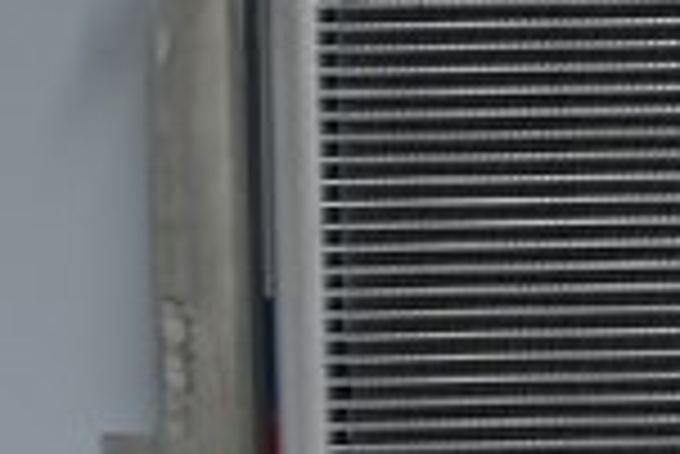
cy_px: 193
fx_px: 2817
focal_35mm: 149
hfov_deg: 12.4
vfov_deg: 9.2
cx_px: 1274
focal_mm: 25
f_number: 4.2
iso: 360
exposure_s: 1/40
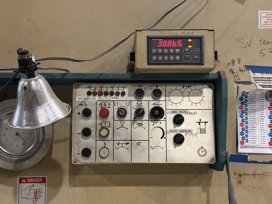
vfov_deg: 30.3
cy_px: 102
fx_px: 377
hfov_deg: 39.7
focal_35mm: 48
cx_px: 136
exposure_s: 1/30
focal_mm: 6.76
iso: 640
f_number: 1.78
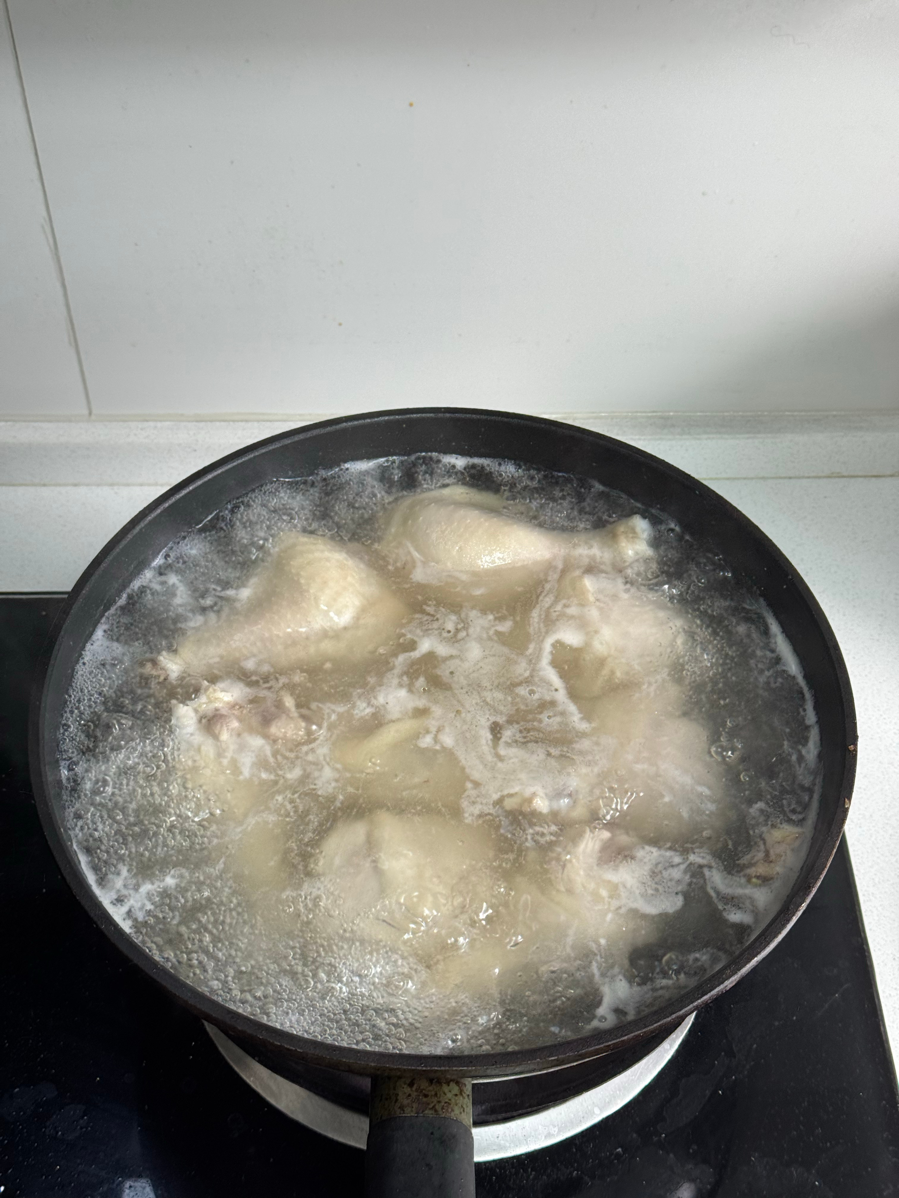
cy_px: 599
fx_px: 1662
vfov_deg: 39.7
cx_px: 450
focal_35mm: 48
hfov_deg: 30.3
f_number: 1.78
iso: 64
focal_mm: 6.76
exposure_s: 1/121
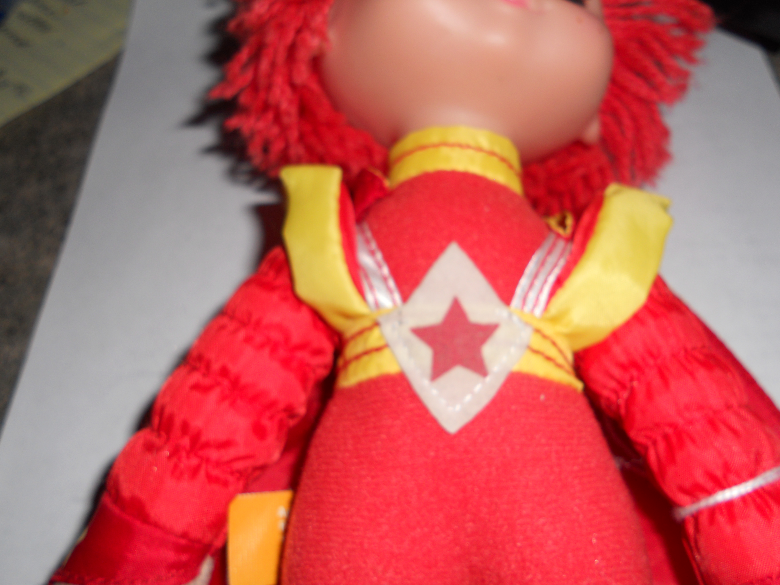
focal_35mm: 32
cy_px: 292
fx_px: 721
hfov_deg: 56.8
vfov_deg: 44.2
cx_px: 390
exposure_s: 1/25
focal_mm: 5.8
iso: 80
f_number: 8.8
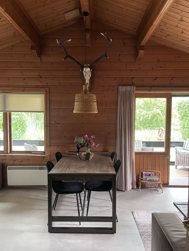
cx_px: 94
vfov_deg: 67.3
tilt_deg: -3.6
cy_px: 126
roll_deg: -0.9
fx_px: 189
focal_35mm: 26
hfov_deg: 53.1
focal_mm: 5.1
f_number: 1.6
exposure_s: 1/60
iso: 500
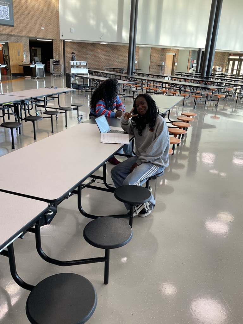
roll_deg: -5.7
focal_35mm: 29
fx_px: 271
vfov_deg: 61.7
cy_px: 162
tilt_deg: -19.9
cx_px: 122
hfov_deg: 48.2
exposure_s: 1/60
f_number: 1.8
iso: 40
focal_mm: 3
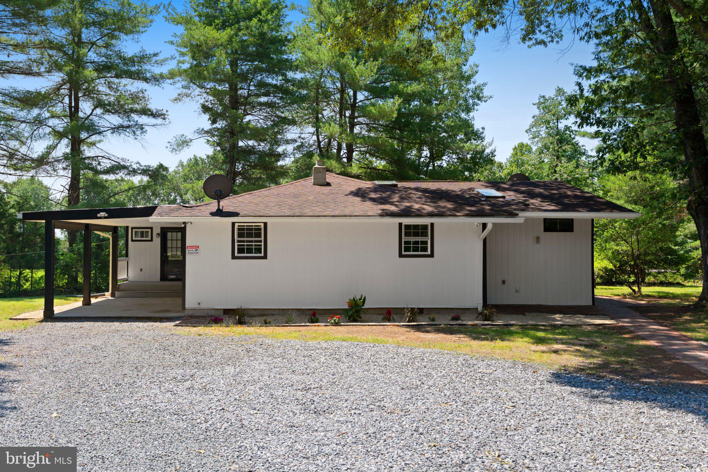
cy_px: 236
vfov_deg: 43.0
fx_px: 600
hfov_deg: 61.1
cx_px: 354
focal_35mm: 30
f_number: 9
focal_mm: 30.5
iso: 100
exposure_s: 1/125
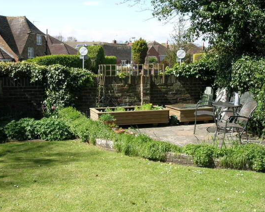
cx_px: 124
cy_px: 108
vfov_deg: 30.8
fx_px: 384
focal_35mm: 49
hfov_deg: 38.0
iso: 50
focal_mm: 9.5
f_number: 6.6
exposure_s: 1/146
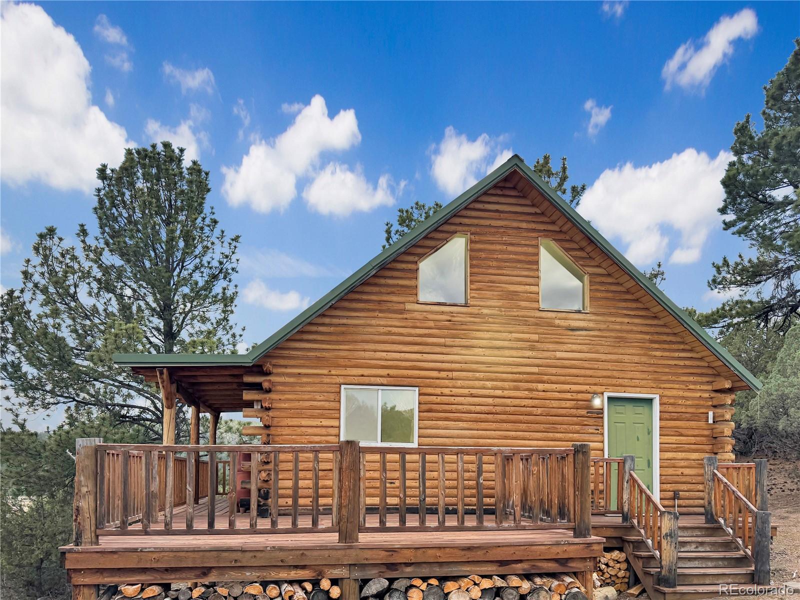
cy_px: 300
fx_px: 555
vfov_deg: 56.8
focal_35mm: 24
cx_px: 400
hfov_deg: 71.6
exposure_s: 1/4975
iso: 100
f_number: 1.78
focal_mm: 6.76
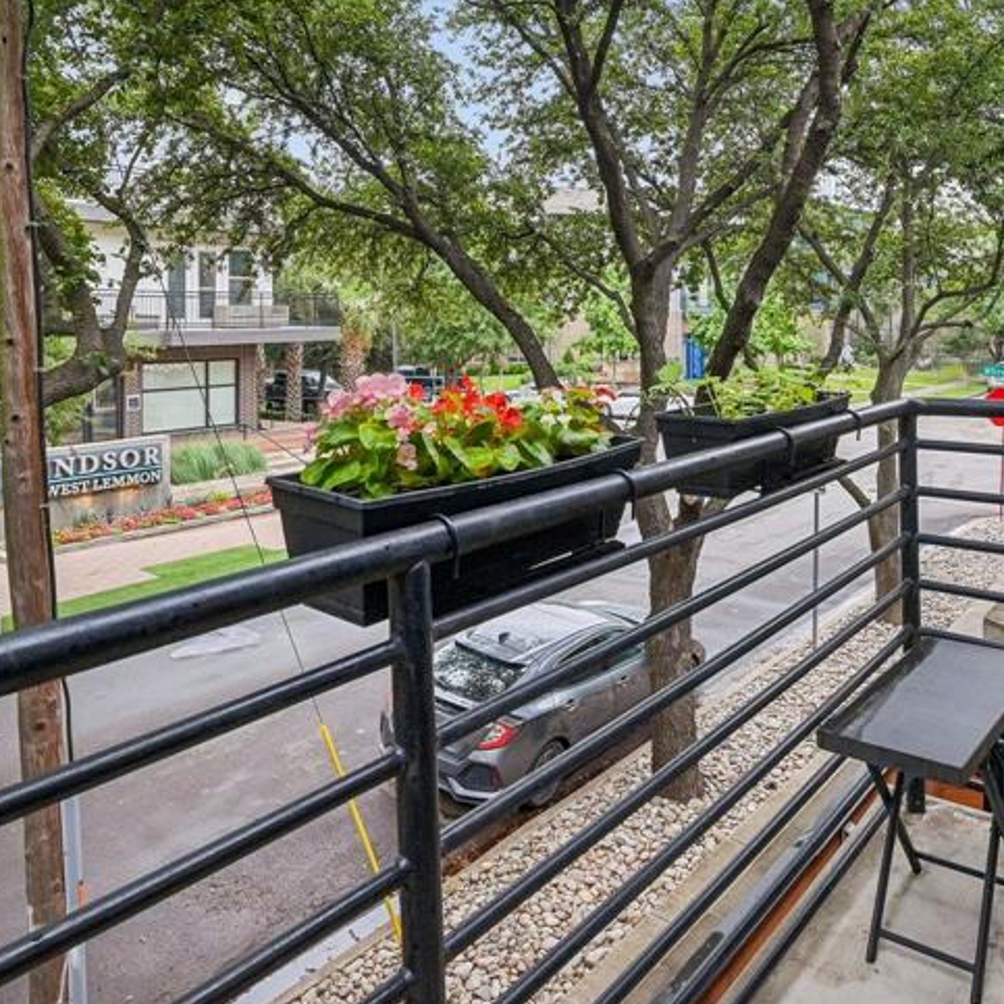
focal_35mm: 28
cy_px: 303
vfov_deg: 55.8
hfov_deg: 57.0
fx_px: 916
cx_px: 605
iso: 400
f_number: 8
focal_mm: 15.5
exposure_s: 1/50
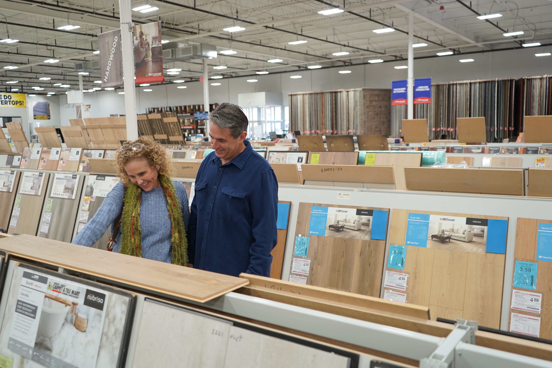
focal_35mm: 31
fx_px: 475
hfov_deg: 60.3
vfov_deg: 42.3
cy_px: 184
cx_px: 276
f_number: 4
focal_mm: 31
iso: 500
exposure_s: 1/160
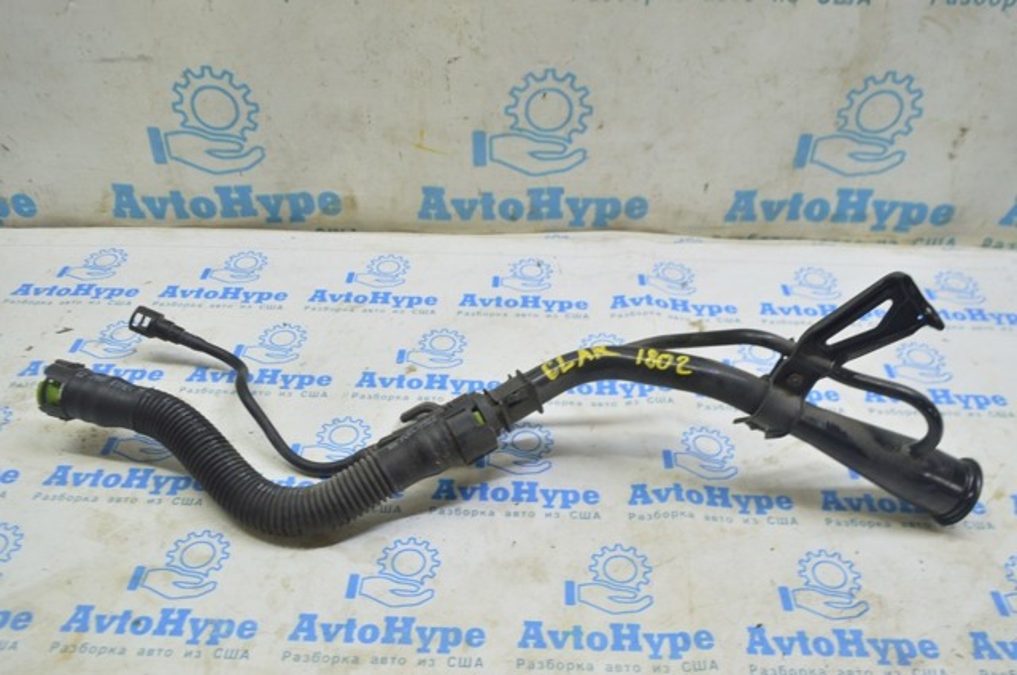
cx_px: 508
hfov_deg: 62.0
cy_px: 338
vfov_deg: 43.5
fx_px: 846
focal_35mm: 30
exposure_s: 1/20
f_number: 5.6
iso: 400
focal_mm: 20
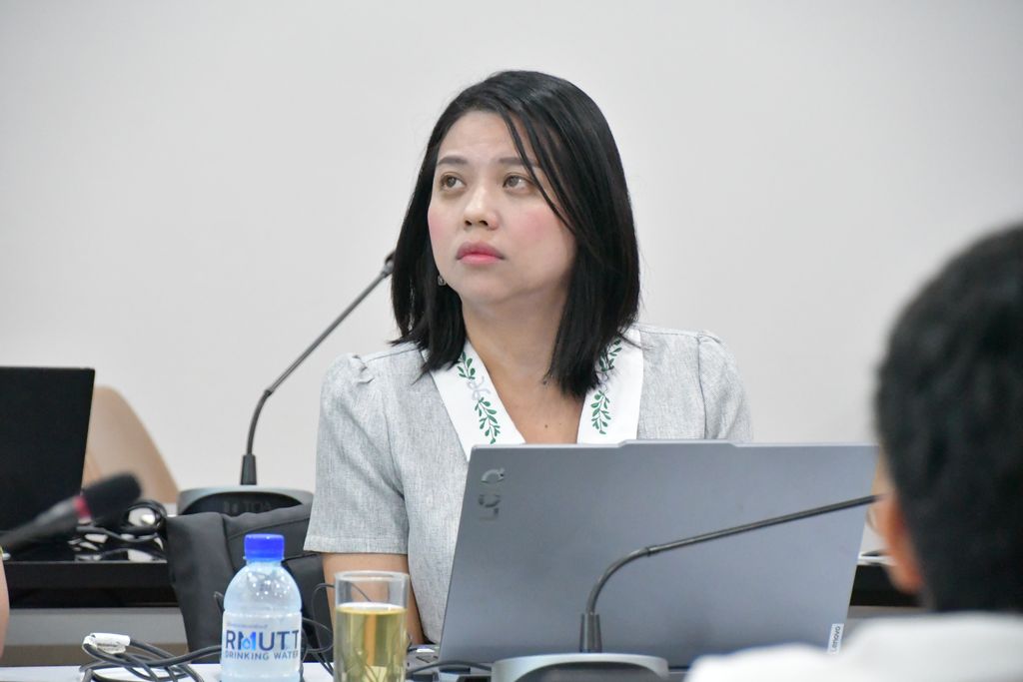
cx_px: 512
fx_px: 5968
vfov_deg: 6.5
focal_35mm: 210
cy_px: 341
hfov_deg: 9.8
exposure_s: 1/200
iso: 12800
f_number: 6
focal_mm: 140
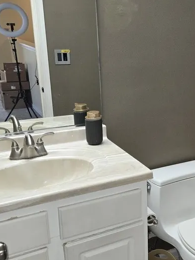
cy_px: 139
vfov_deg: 39.7
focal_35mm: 48
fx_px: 361
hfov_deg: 28.4
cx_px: 194
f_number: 1.8
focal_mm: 5.4
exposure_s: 1/40
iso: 100
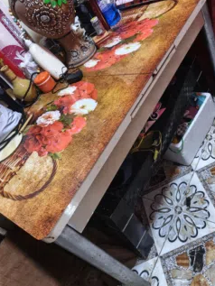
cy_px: 134
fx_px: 240
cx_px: 132
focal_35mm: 29
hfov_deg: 47.9
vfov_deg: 61.6
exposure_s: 1/60
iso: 504
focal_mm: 5.56
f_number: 1.8
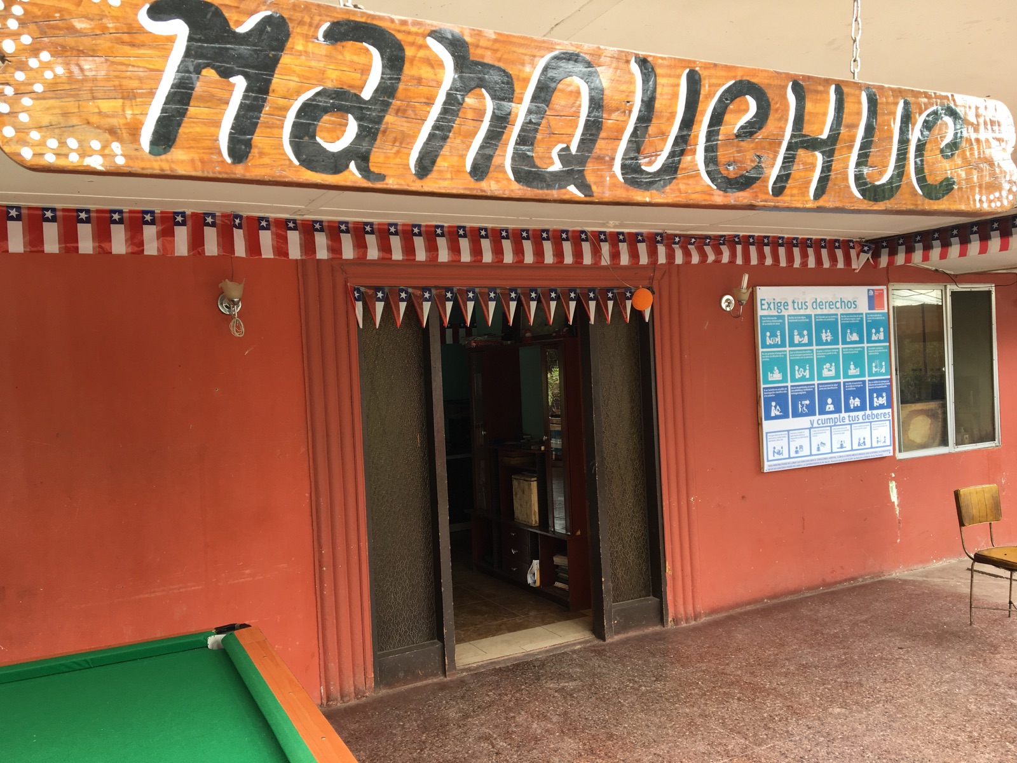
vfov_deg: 48.2
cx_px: 508
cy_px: 382
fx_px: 852
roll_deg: +3.4
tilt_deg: -0.2
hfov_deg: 61.7
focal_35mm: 29
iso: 25
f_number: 2.2
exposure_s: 1/50
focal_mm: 4.15
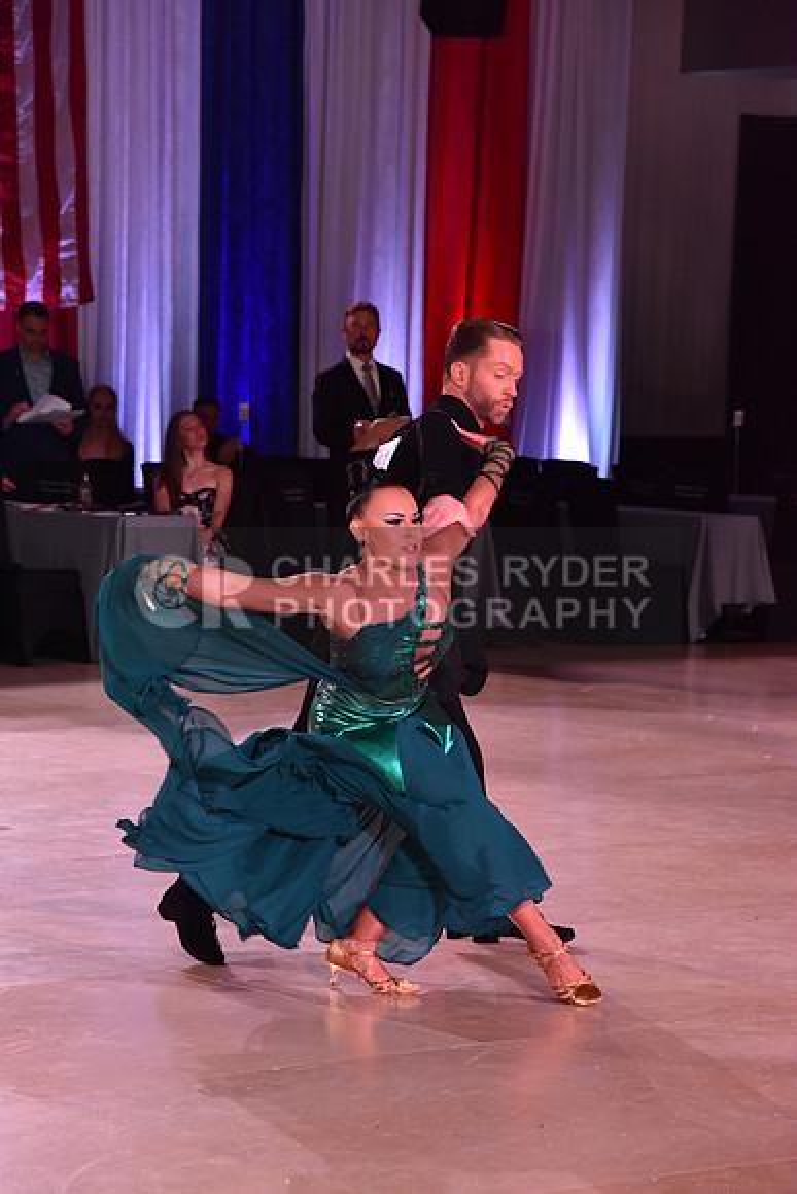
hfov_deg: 12.2
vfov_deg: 18.3
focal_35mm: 112
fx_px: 3717
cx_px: 398
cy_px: 597
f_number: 7.1
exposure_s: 1/320
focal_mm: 112
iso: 2500
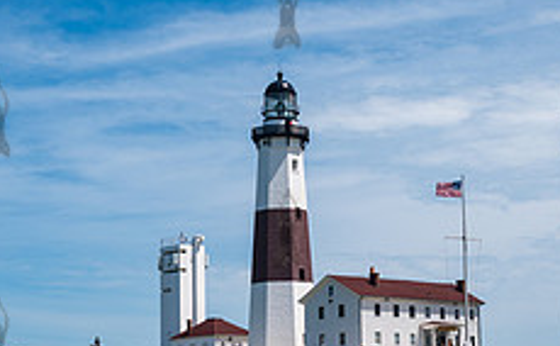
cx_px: 287
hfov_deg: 22.9
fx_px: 1384
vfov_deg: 14.2
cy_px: 261
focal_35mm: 91
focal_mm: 35
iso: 125
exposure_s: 1/1600
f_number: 5
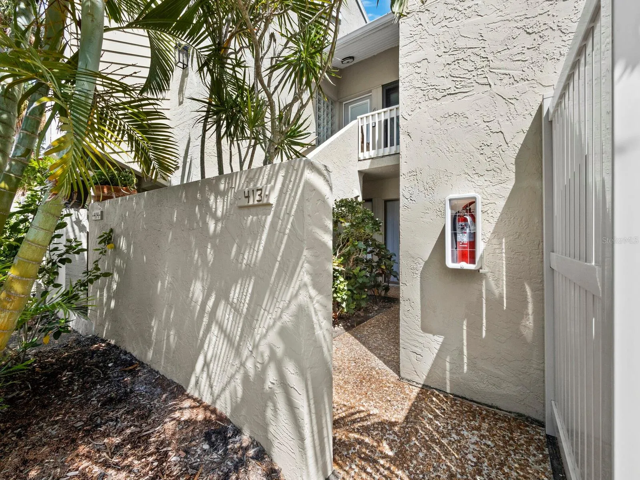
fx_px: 259
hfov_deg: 102.0
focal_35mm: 14
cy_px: 240
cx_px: 320
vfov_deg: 85.7
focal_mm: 7
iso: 400
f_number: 11
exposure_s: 1/320
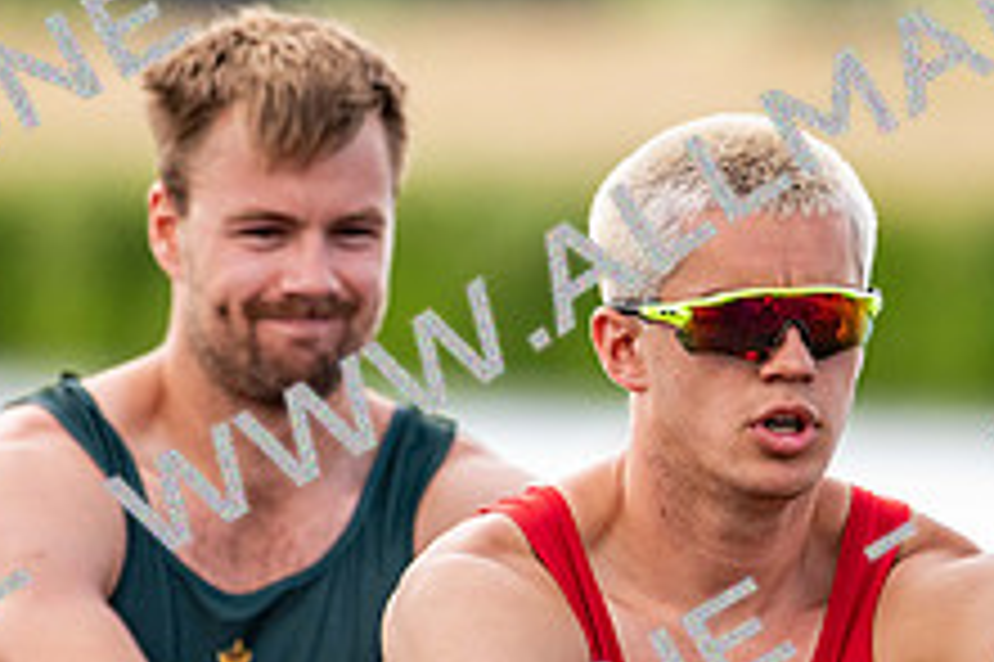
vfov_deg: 1.3
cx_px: 661
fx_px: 29024
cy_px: 565
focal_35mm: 1052
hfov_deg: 2.0
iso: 560
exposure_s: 1/2500
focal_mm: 400
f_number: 4.5
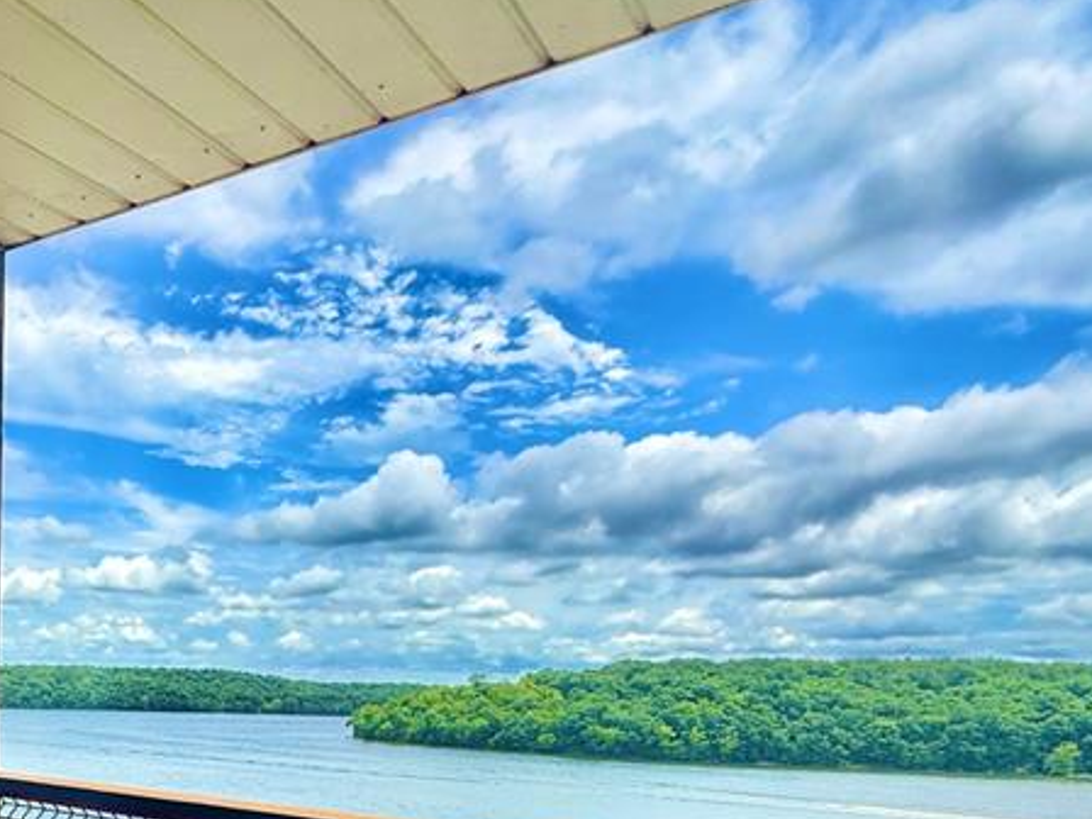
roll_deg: -1.6
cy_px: 841
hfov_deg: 49.2
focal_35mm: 32
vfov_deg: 38.6
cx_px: 66
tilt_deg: -8.4
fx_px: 1009
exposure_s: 1/2237
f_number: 2.2
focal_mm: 2.22
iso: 50
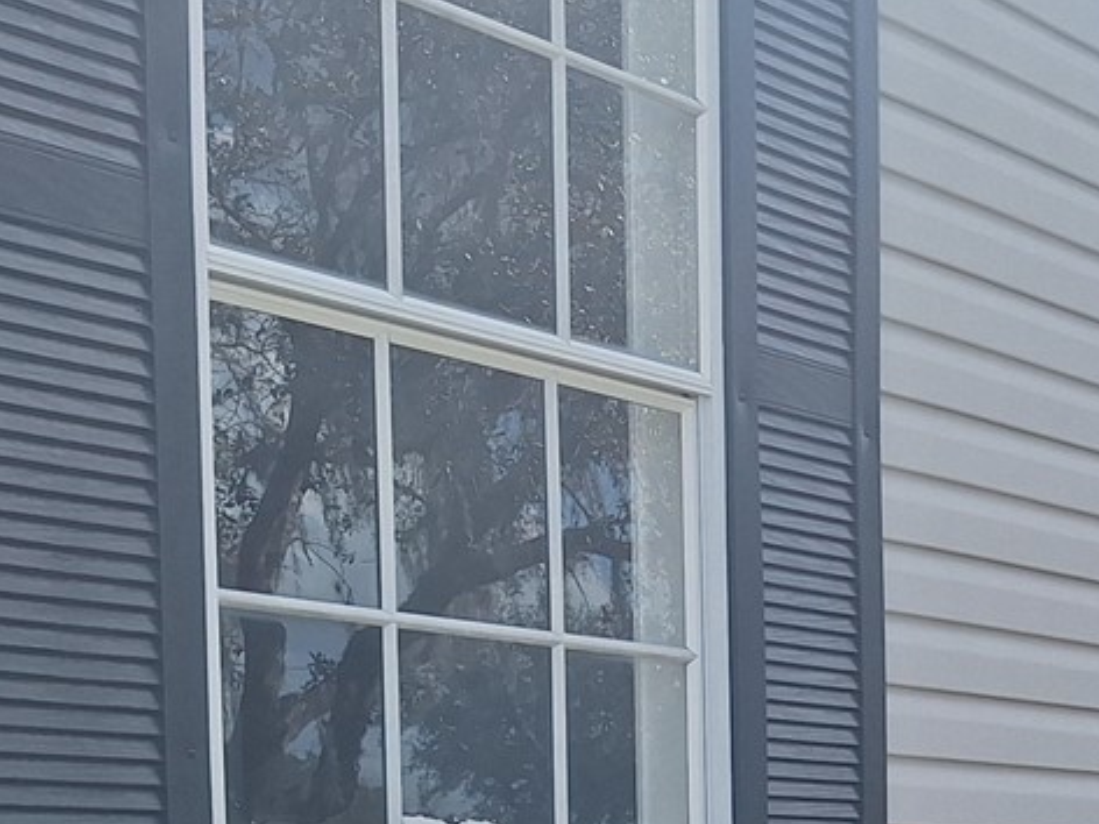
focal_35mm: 78
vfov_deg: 17.6
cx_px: 1257
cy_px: 1094
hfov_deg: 23.3
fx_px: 2476
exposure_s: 1/2525
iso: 40
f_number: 1.8
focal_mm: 5.54
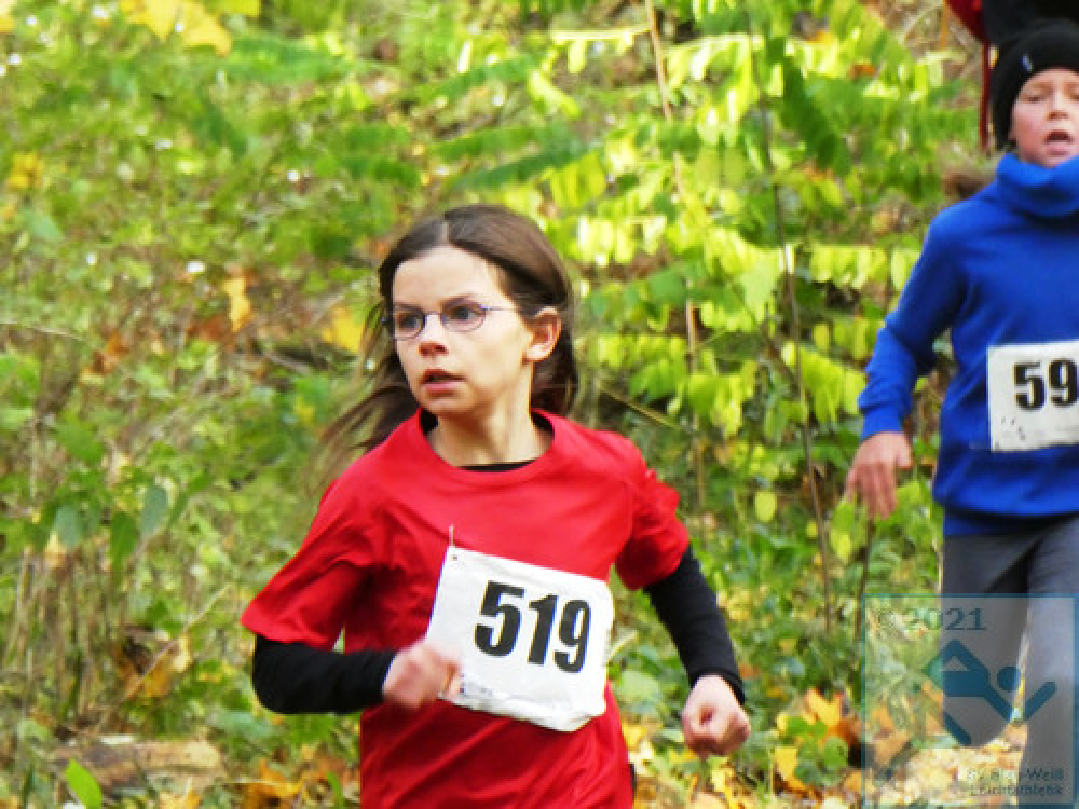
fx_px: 22443
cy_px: 404
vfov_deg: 2.1
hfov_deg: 2.8
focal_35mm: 720
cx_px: 540
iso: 1000
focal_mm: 129
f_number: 6.4
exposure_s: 1/125
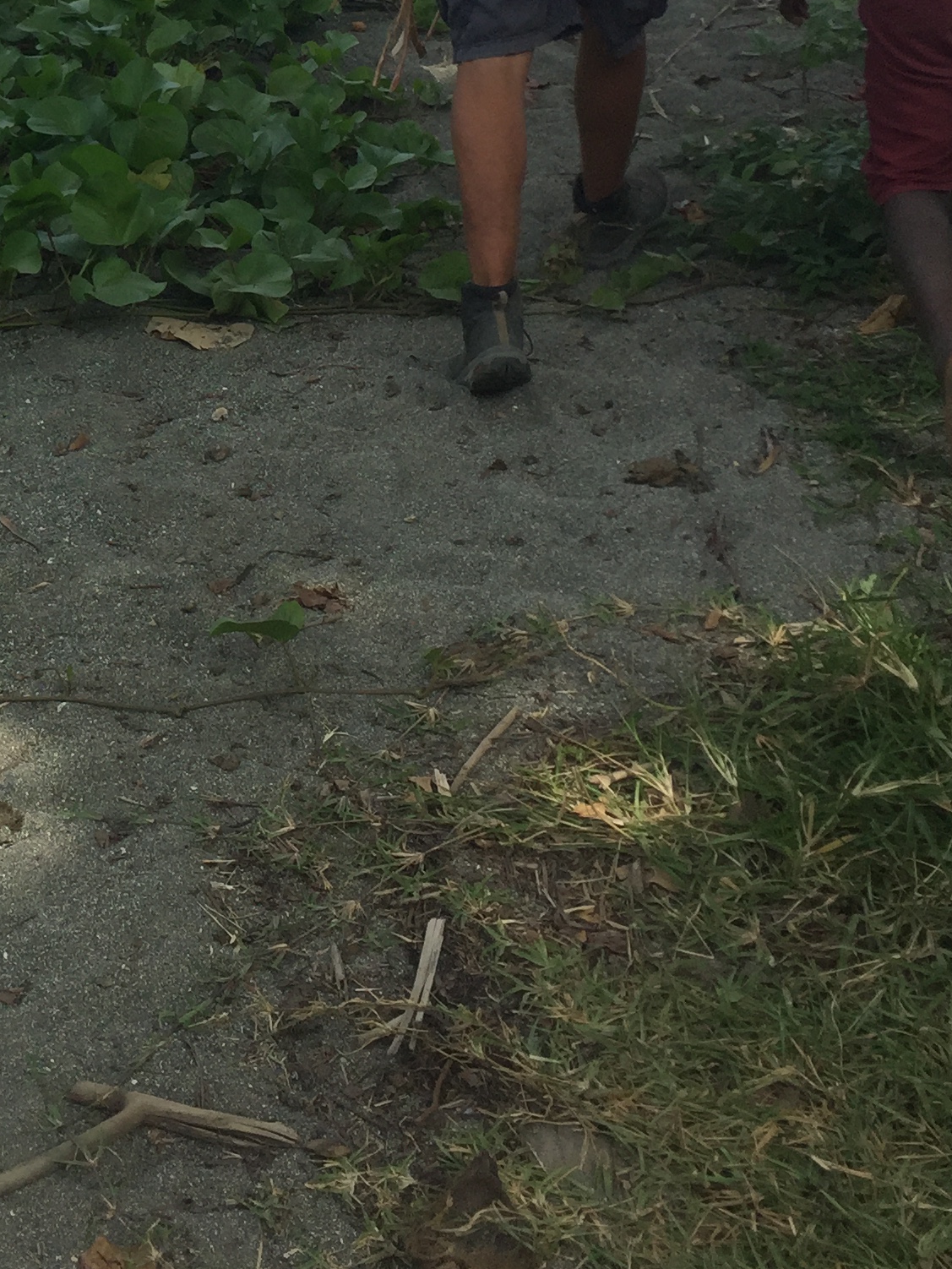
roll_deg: +2.3
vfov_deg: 29.5
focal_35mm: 63
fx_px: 2309
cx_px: 0
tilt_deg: -11.7
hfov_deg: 22.4
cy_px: 135
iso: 32
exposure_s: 1/1412
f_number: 2.2
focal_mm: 4.15
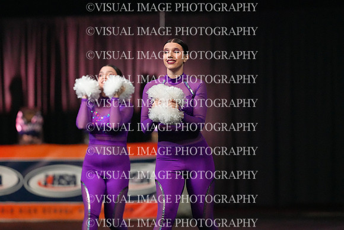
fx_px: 2867
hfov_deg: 6.9
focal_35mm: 300
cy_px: 115
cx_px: 172
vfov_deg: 4.6
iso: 16000
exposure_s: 1/1250
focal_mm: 300
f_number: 3.5
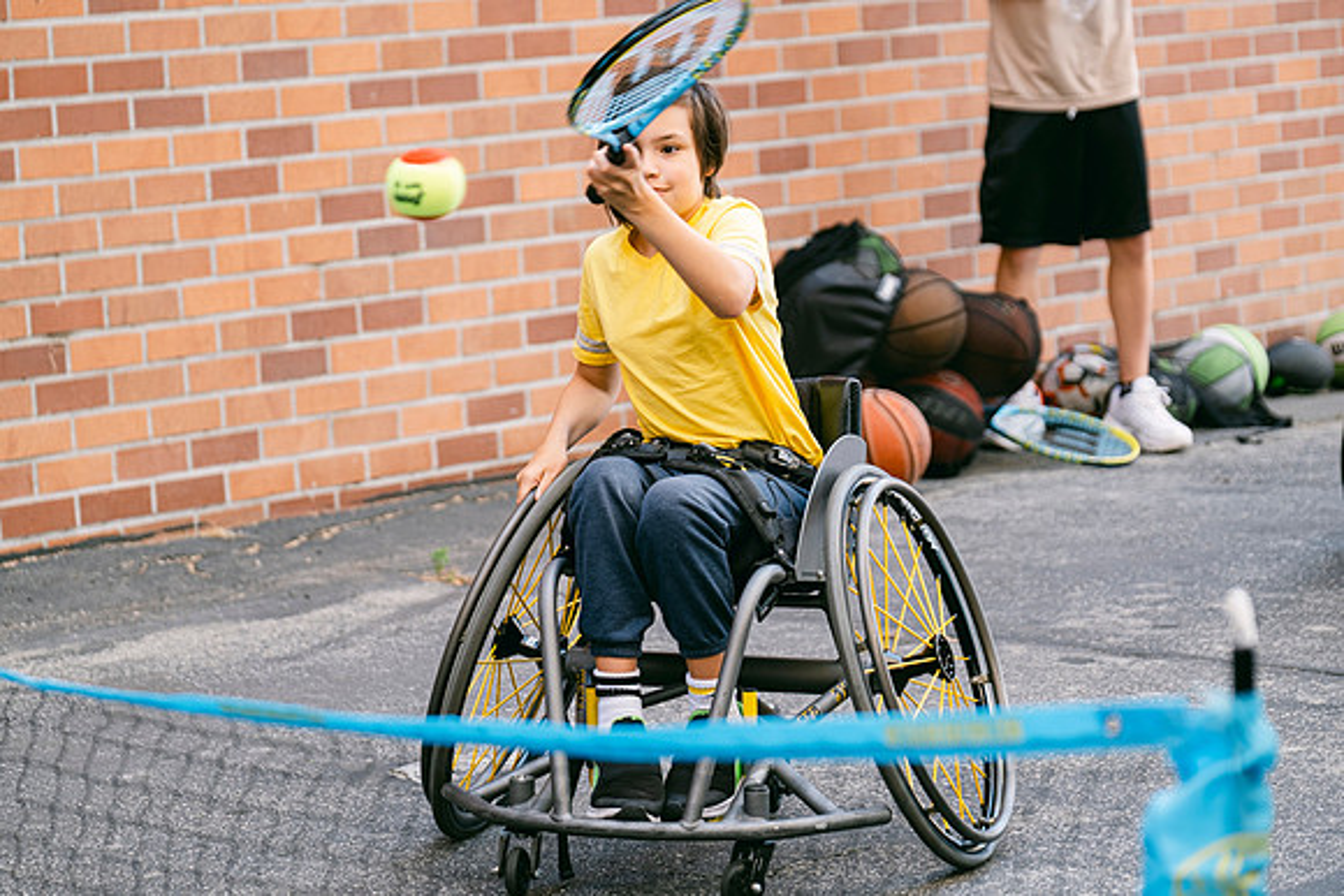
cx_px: 684
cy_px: 448
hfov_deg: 15.2
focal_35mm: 135
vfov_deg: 10.1
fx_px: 5049
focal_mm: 87.1
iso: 160
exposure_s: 1/160
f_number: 2.8
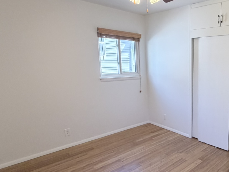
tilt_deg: -10.9
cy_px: 95
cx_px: 189
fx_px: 179
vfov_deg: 51.2
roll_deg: -1.5
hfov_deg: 59.2
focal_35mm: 27
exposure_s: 1/120
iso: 250
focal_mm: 2.22
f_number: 2.2
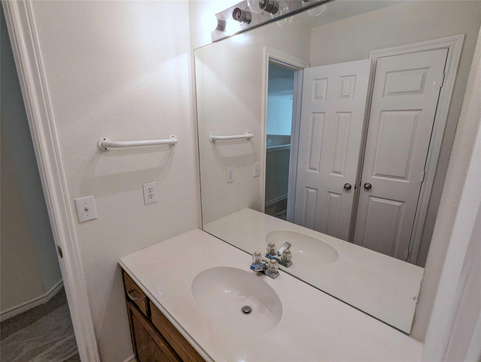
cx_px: 240
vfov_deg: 78.2
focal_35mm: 16
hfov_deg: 94.4
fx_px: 223
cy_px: 181
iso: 217
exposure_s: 1/60
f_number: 2.2
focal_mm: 2.35
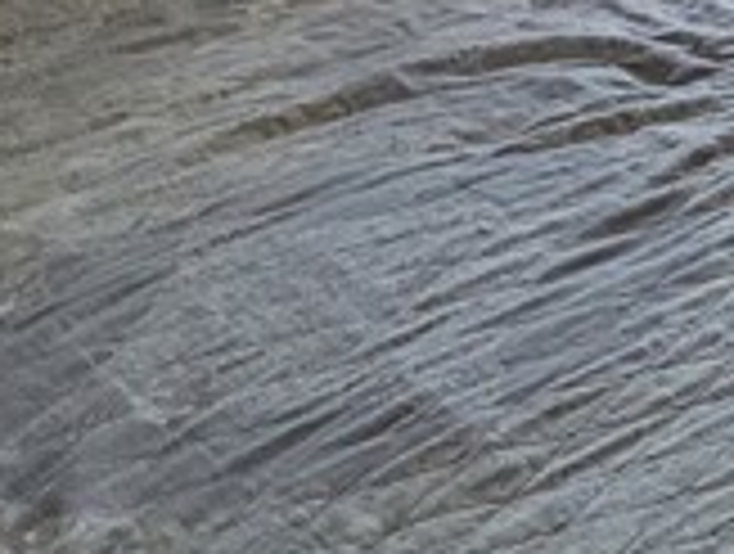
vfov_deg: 8.1
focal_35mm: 163
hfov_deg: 10.5
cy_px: -946
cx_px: 1707
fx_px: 3464
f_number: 1.8
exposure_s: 1/120
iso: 200
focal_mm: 5.4
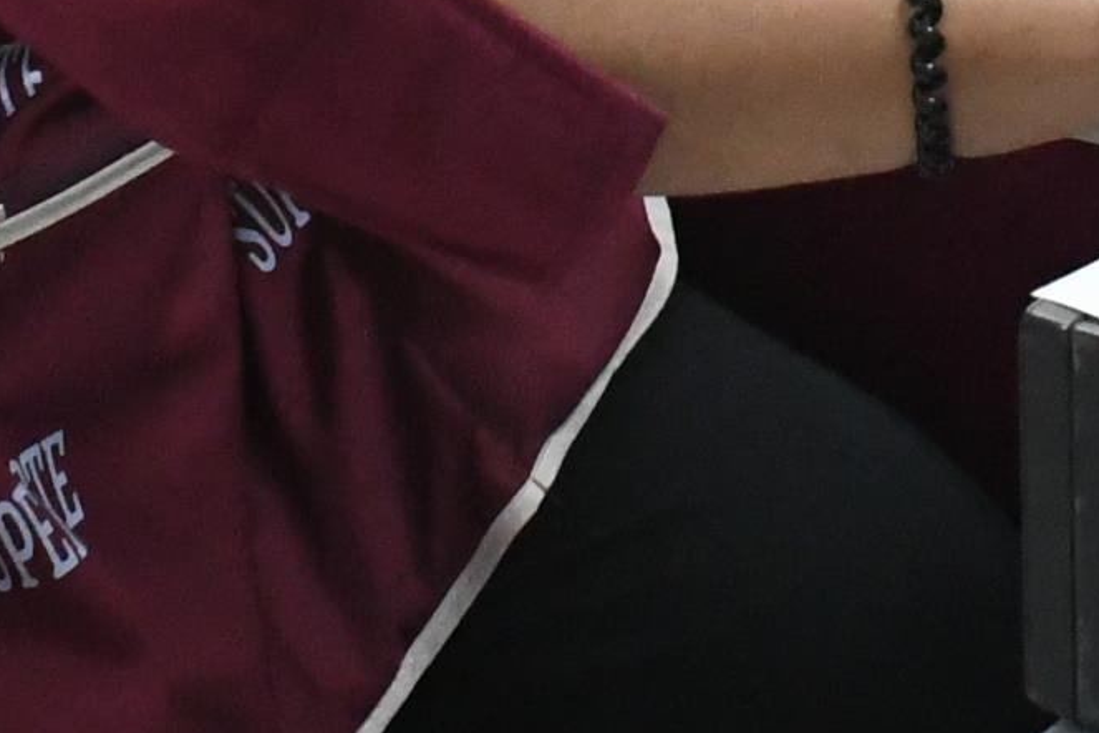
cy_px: -897
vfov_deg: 6.9
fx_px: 5769
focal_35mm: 189
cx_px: 1121
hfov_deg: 10.8
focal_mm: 20
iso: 5000
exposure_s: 1/100
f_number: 7.1
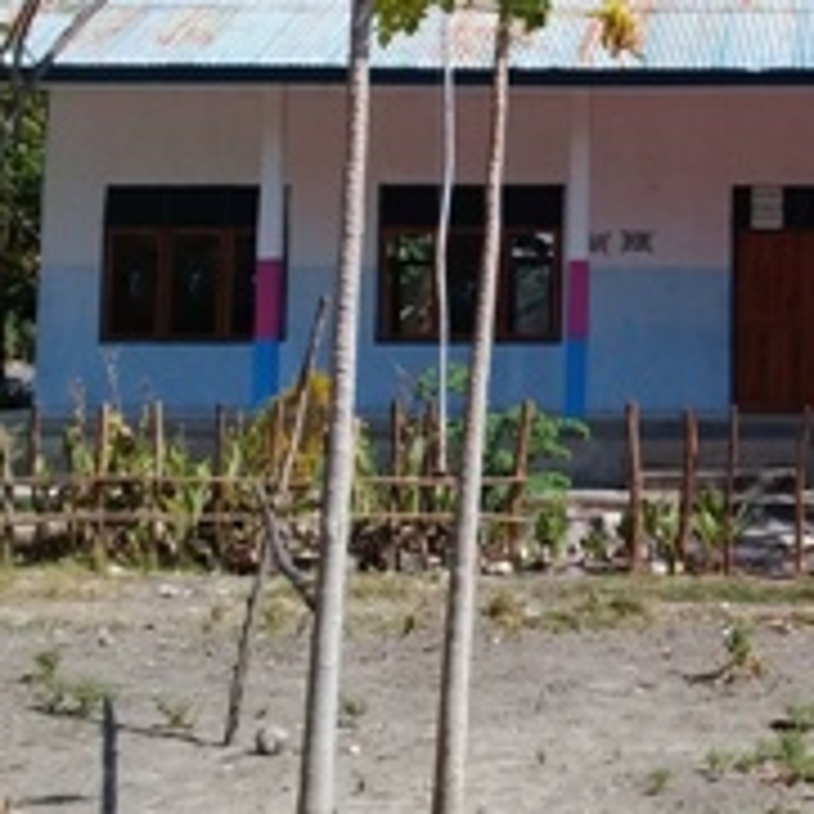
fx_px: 1809
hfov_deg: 24.3
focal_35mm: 68
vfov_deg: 25.0
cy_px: 189
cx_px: 796
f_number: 2.2
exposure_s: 1/1495
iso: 50
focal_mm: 3.3
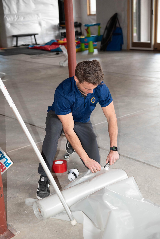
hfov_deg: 23.4
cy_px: 120
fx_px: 386
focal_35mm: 58
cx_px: 80
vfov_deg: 34.5
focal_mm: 58
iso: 800
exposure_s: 1/80
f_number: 4.5
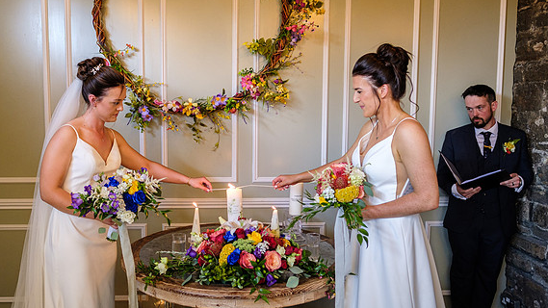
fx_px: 436
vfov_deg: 38.9
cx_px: 255
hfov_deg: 64.2
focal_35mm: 30
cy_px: 154
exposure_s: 1/160
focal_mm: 16
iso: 1000
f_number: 2
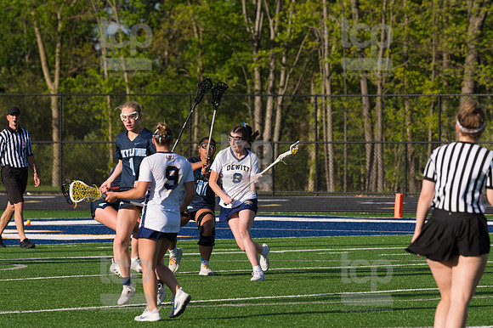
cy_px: 164
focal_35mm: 300
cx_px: 246
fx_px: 4106
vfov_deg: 4.6
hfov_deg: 6.9
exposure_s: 1/1600
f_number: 5.6
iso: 250
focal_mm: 200
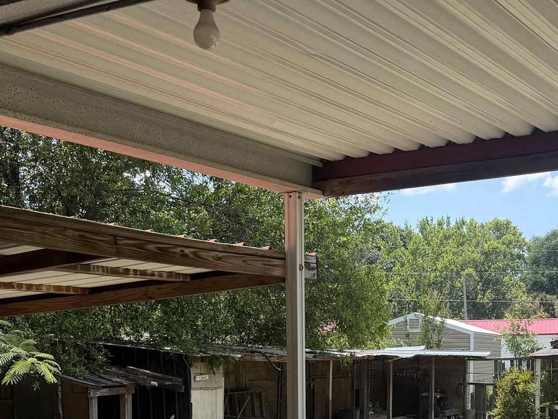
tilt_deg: -5.9
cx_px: 365
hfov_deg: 32.5
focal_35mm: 59
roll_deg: +0.1
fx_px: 951
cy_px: 445
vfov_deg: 23.5
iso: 80
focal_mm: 6.76
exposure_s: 1/2299
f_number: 1.78
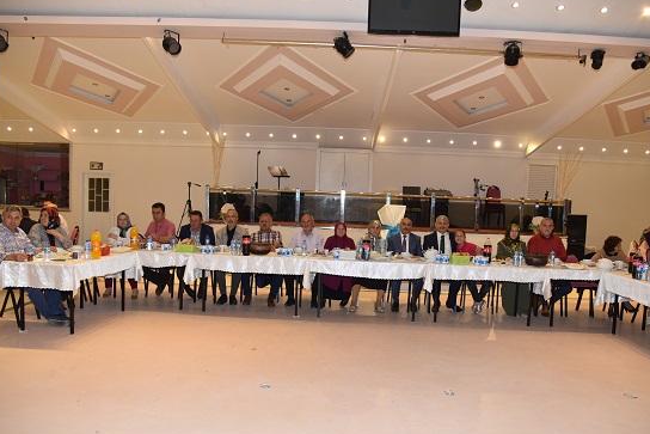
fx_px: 506
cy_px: 242
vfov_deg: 46.3
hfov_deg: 65.5
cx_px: 332
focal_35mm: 28
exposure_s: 1/60
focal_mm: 24
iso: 1000
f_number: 4
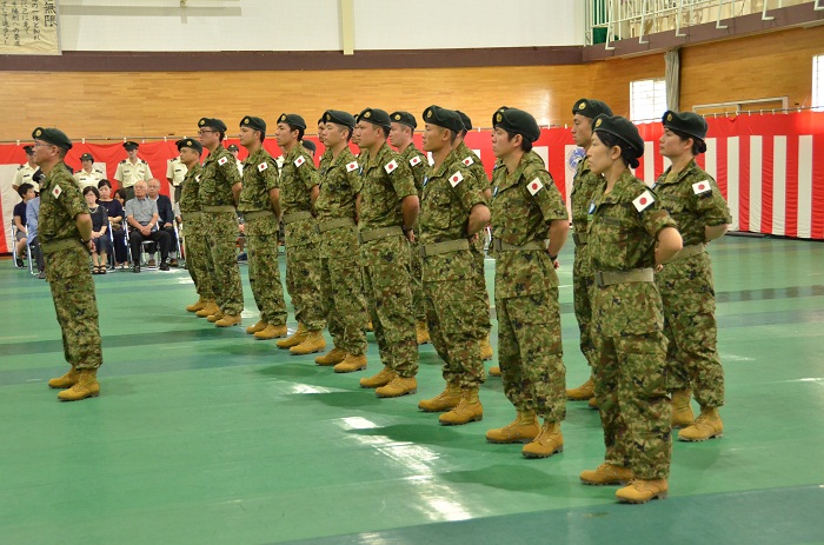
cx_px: 412
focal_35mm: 69
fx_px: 1575
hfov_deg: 29.3
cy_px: 272
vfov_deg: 19.6
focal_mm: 46
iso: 2500
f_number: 5.6
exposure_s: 1/125
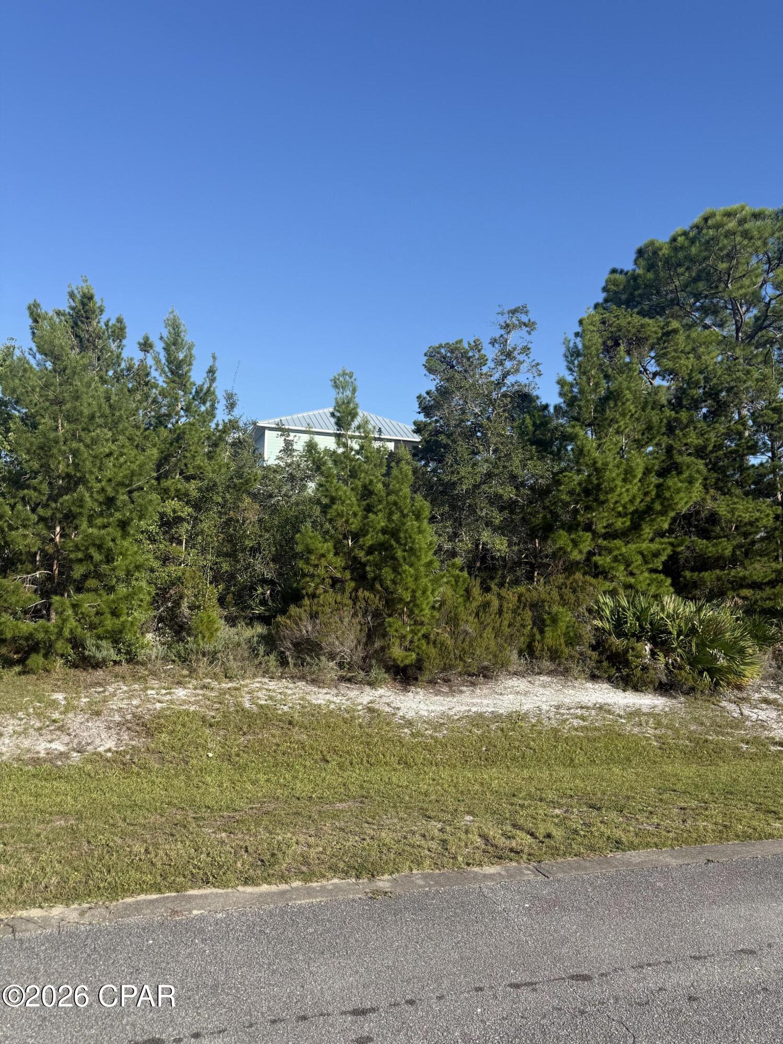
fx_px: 724
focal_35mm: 24
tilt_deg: +5.6
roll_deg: -2.6
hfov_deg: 56.8
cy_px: 522
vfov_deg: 71.6
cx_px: 392
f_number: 1.78
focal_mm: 6.76
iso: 80
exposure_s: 1/3279
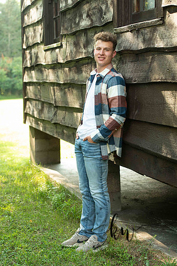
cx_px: 88
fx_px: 516
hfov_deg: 19.5
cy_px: 133
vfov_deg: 28.8
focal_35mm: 70
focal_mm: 70
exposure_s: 1/200
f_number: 4
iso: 400
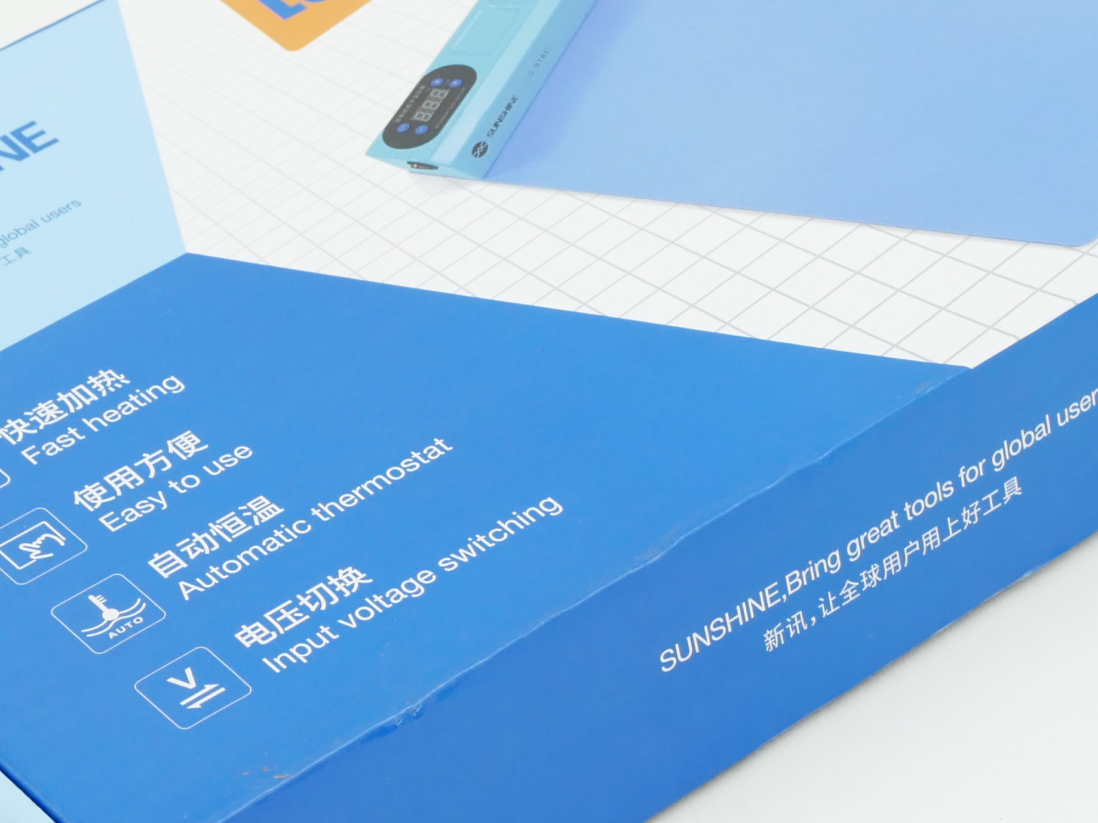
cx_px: 544
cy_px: 330
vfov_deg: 9.9
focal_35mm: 150
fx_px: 4757
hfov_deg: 13.2
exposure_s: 1/160
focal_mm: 30
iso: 800
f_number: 5.6
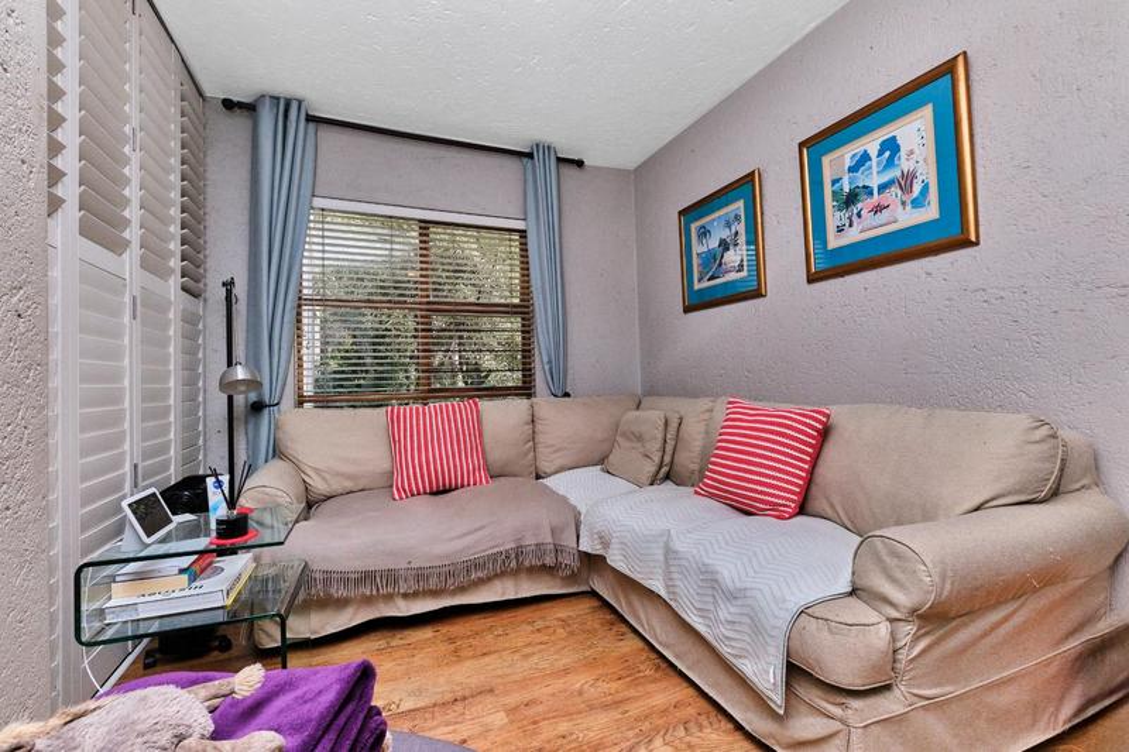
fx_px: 470
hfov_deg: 100.4
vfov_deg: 77.3
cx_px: 564
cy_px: 376
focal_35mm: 15
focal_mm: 10
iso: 800
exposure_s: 1/200
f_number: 8
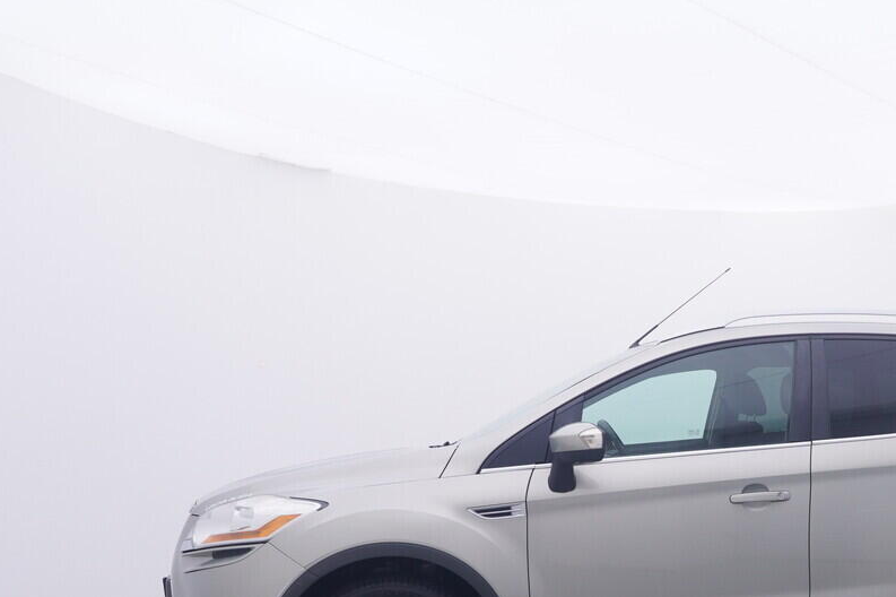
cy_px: 487
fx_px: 1018
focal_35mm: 41
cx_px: 716
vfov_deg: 31.7
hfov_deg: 45.2
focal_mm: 15
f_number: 5
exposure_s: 1/80
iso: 200
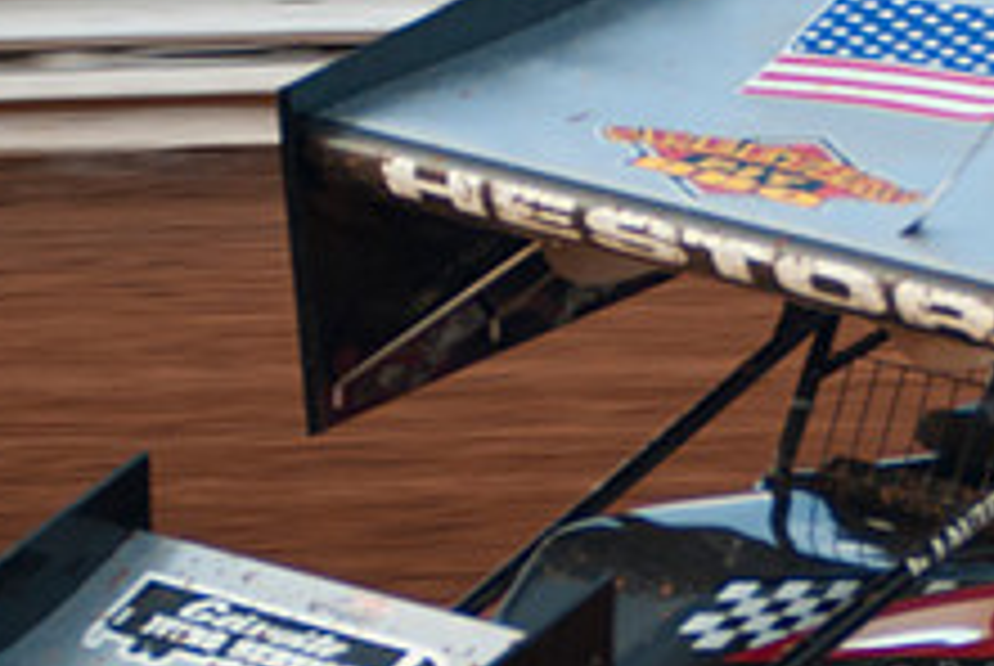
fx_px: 8709
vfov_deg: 4.4
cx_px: 949
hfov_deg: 6.5
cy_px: 513
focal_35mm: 315
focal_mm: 80
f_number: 2.8
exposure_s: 1/500
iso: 250
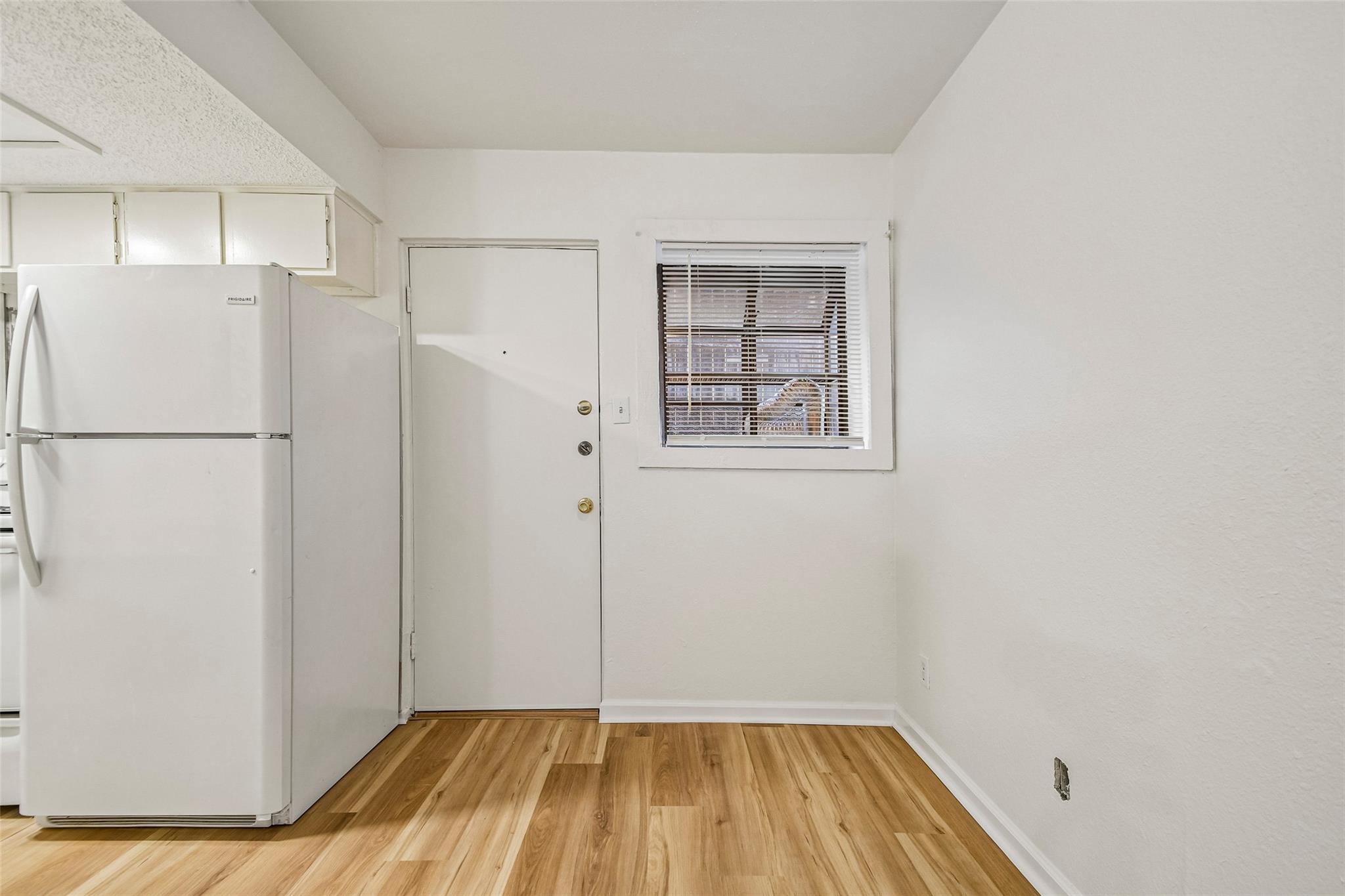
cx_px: 672
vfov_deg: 77.3
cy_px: 448
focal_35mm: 15
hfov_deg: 100.4
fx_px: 560
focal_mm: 10
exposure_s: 1/5
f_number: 8
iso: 400
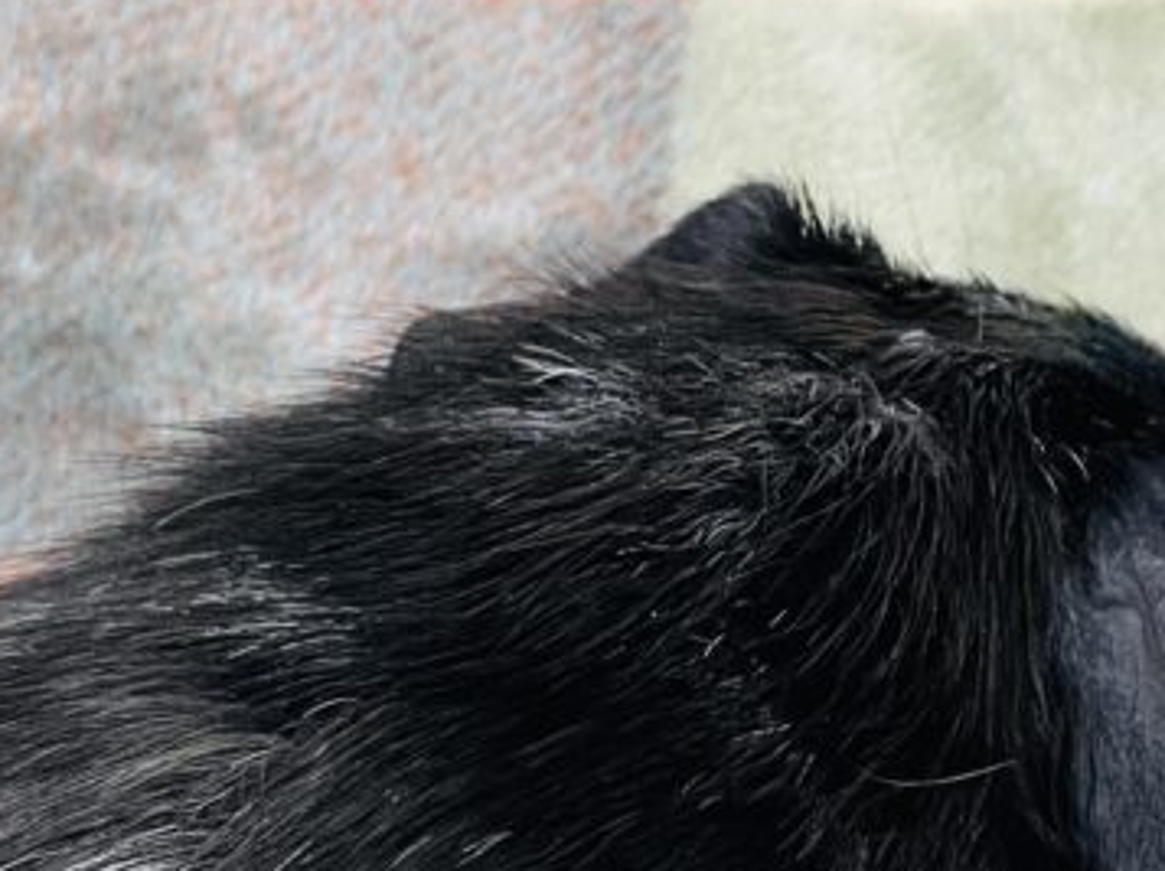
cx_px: 512
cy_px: 1109
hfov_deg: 11.3
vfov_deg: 8.4
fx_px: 5884
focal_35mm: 175
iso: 125
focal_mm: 6
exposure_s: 1/116
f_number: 2
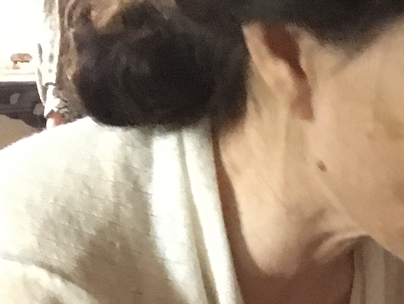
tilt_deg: -23.0
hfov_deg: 15.2
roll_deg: +0.7
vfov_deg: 11.3
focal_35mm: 120
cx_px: 606
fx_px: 1401
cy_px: 576
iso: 320
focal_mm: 4.15
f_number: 2.2
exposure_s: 1/17
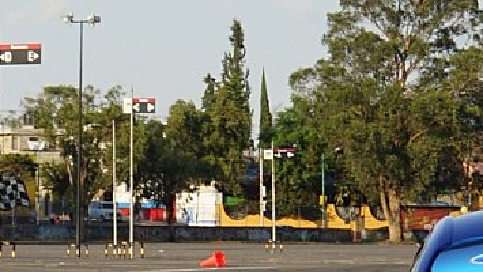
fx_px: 3690
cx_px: 215
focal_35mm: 288
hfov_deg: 7.5
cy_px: 274
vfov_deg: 4.2
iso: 100
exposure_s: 1/125
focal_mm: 61
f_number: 9
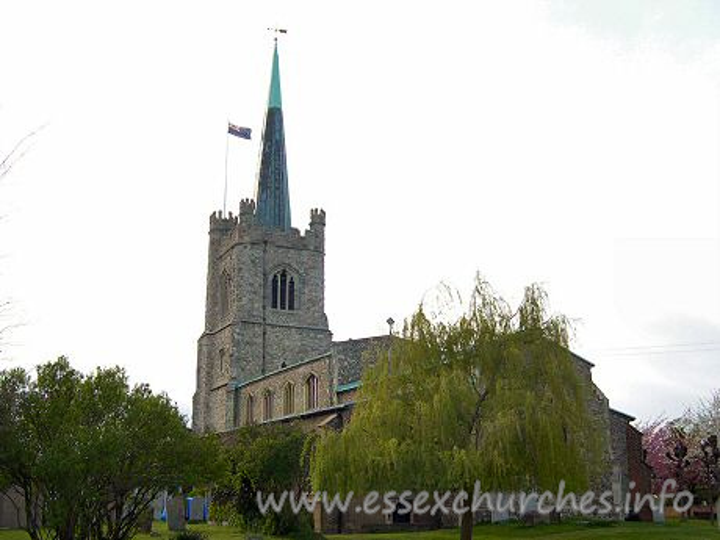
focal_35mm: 42
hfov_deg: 44.8
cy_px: 270
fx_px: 874
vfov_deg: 34.3
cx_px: 360
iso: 100
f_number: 2.9
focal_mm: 9
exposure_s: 1/351
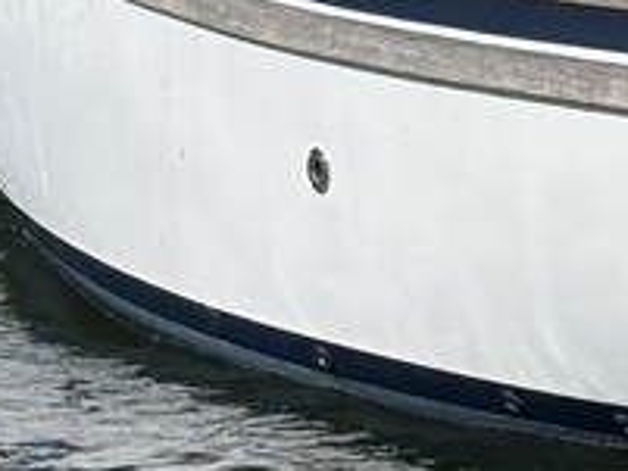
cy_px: 53
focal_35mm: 310
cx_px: 1409
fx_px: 5627
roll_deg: +1.0
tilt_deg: -8.4
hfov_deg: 6.2
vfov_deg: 4.8
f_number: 1.6
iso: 40
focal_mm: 5.96
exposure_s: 1/4255
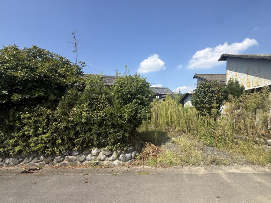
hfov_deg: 94.0
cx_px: 152
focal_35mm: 16
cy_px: 104
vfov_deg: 78.1
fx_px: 125
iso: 50
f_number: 2.2
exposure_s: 1/1745
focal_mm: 2.22
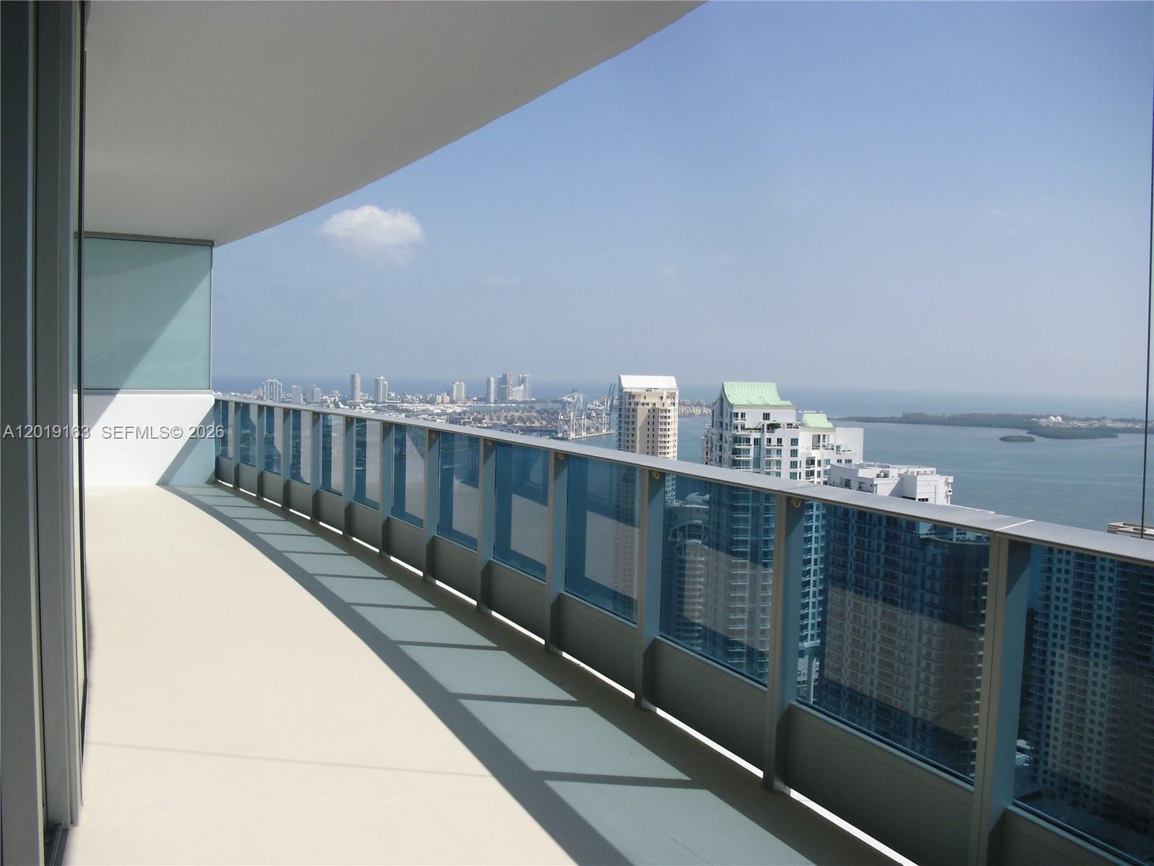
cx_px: 577
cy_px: 433
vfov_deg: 39.7
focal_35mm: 36
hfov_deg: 51.4
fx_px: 1200
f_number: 7.8
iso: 80
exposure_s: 1/200
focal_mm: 6.3
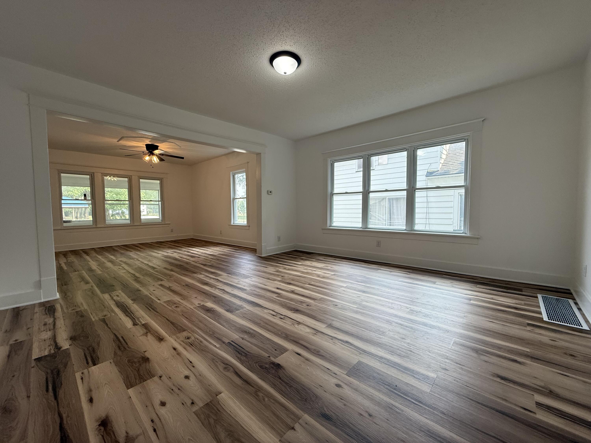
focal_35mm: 14
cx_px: 296
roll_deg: +1.6
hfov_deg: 102.1
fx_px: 239
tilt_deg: -2.6
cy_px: 222
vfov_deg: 85.7
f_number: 2.2
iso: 125
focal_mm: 2.22
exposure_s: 1/120
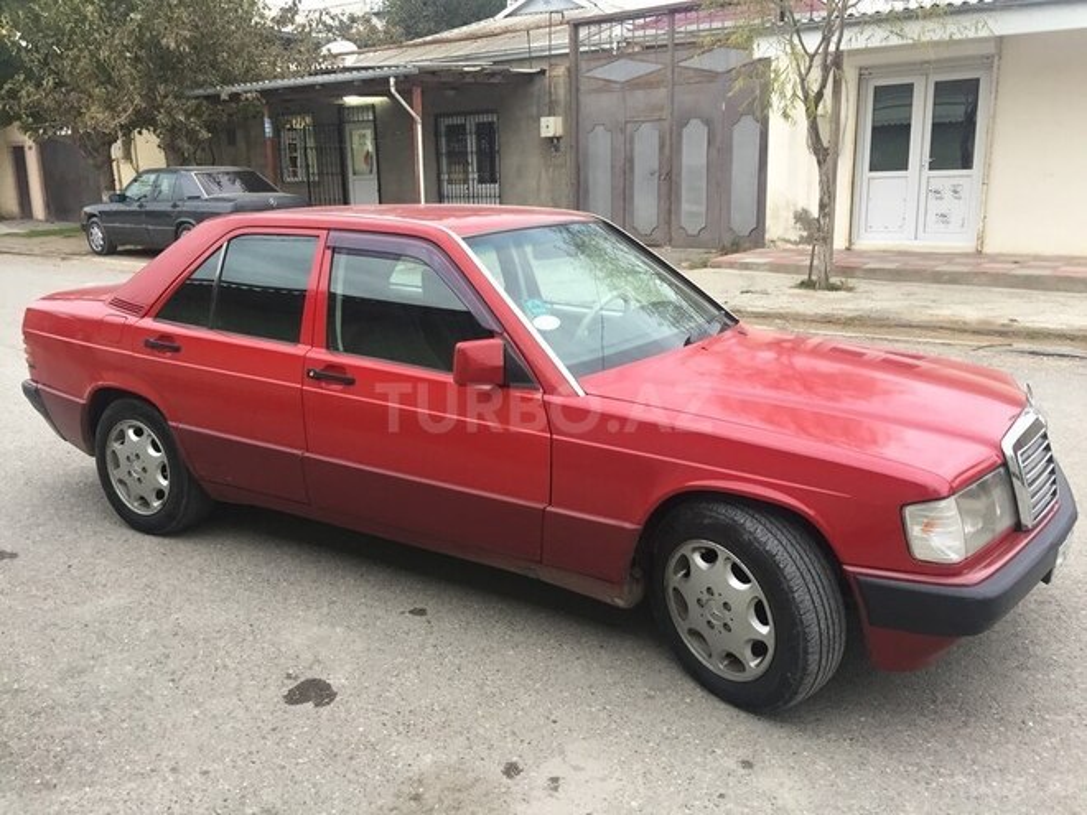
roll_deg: +0.9
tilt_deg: -12.8
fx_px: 911
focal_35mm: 29
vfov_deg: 48.2
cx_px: 544
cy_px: 408
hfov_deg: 61.7
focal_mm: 4.15
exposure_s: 1/33
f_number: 2.2
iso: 64
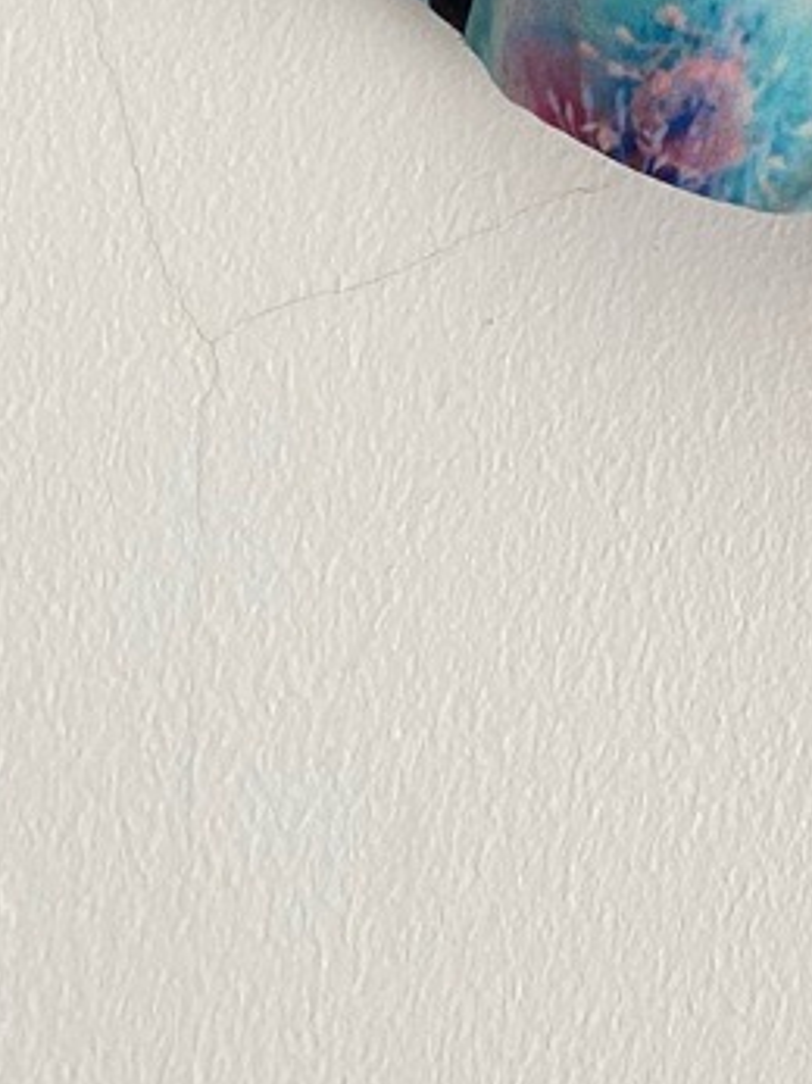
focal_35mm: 120
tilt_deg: +15.4
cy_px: -1012
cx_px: 1736
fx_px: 3755
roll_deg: -0.6
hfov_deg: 11.0
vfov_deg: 14.1
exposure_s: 1/122
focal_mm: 4.25
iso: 50
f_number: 1.8
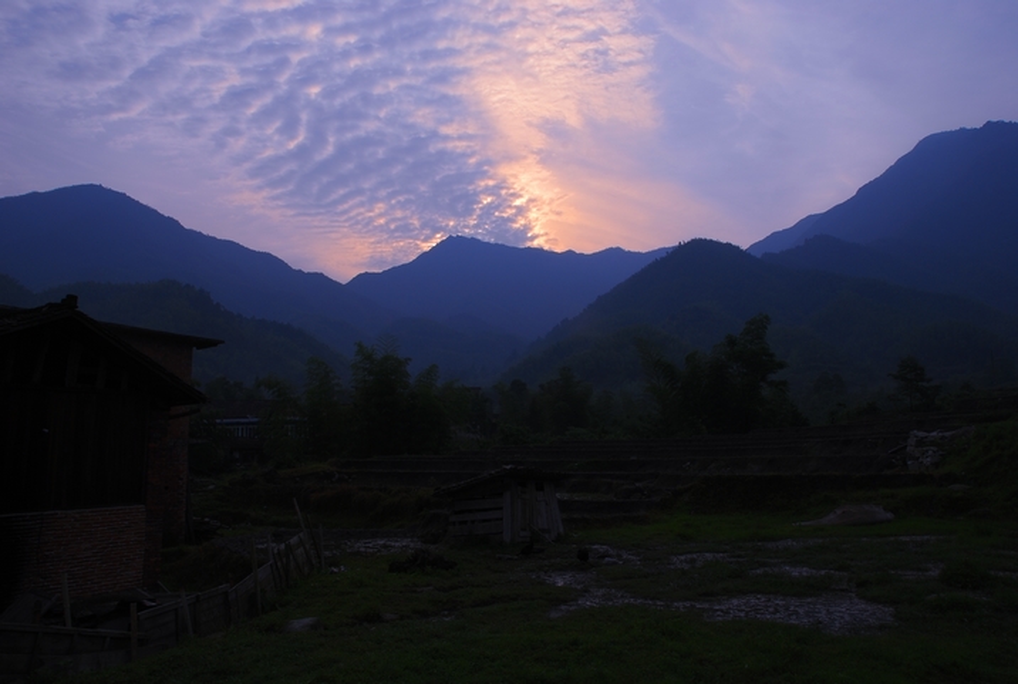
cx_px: 509
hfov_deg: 67.3
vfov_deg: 48.2
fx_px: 765
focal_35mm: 27
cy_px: 342
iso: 100
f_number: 18
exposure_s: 1/80
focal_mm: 18
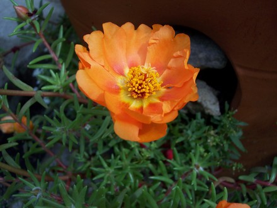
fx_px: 304
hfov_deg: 49.0
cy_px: 104
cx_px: 138
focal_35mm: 38
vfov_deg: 37.7
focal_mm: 8
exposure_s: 1/350
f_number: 4.8
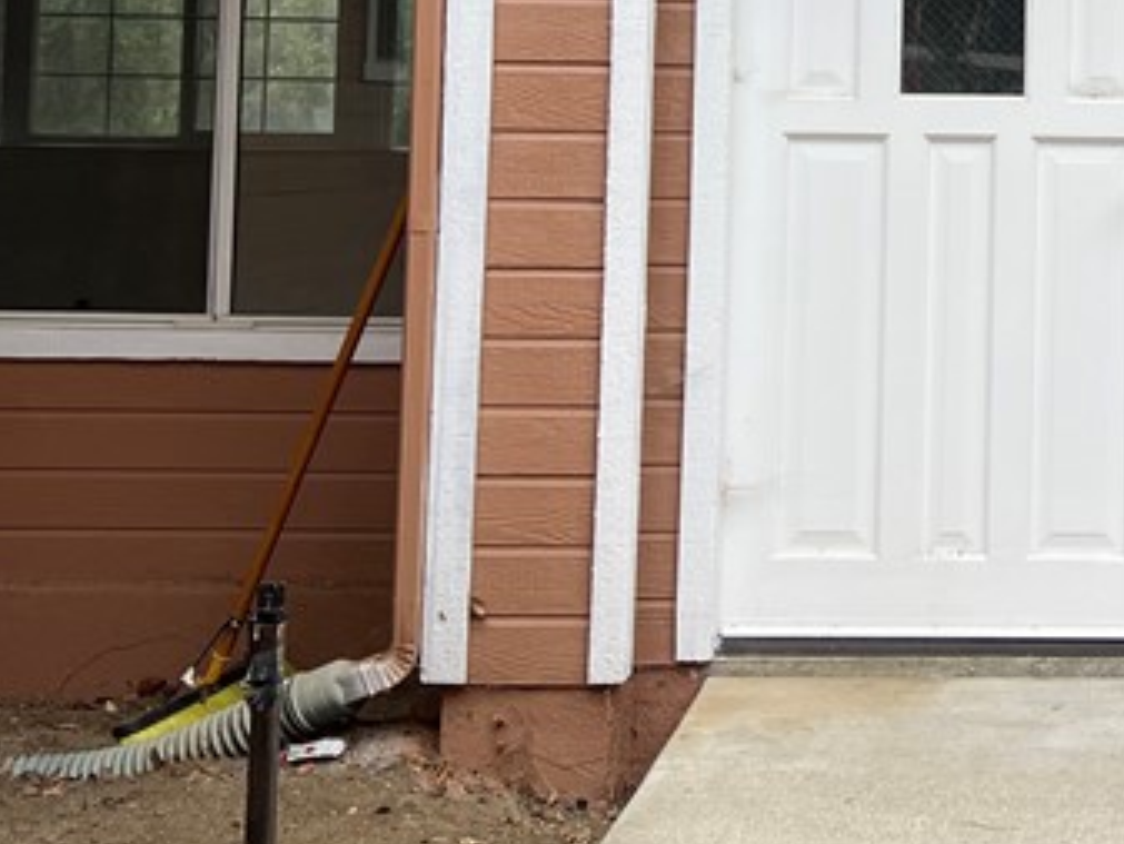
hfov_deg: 23.4
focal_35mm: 79
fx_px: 2566
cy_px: -17
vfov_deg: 18.2
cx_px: 1187
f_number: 1.5
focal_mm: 5.7
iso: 50
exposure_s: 1/1779
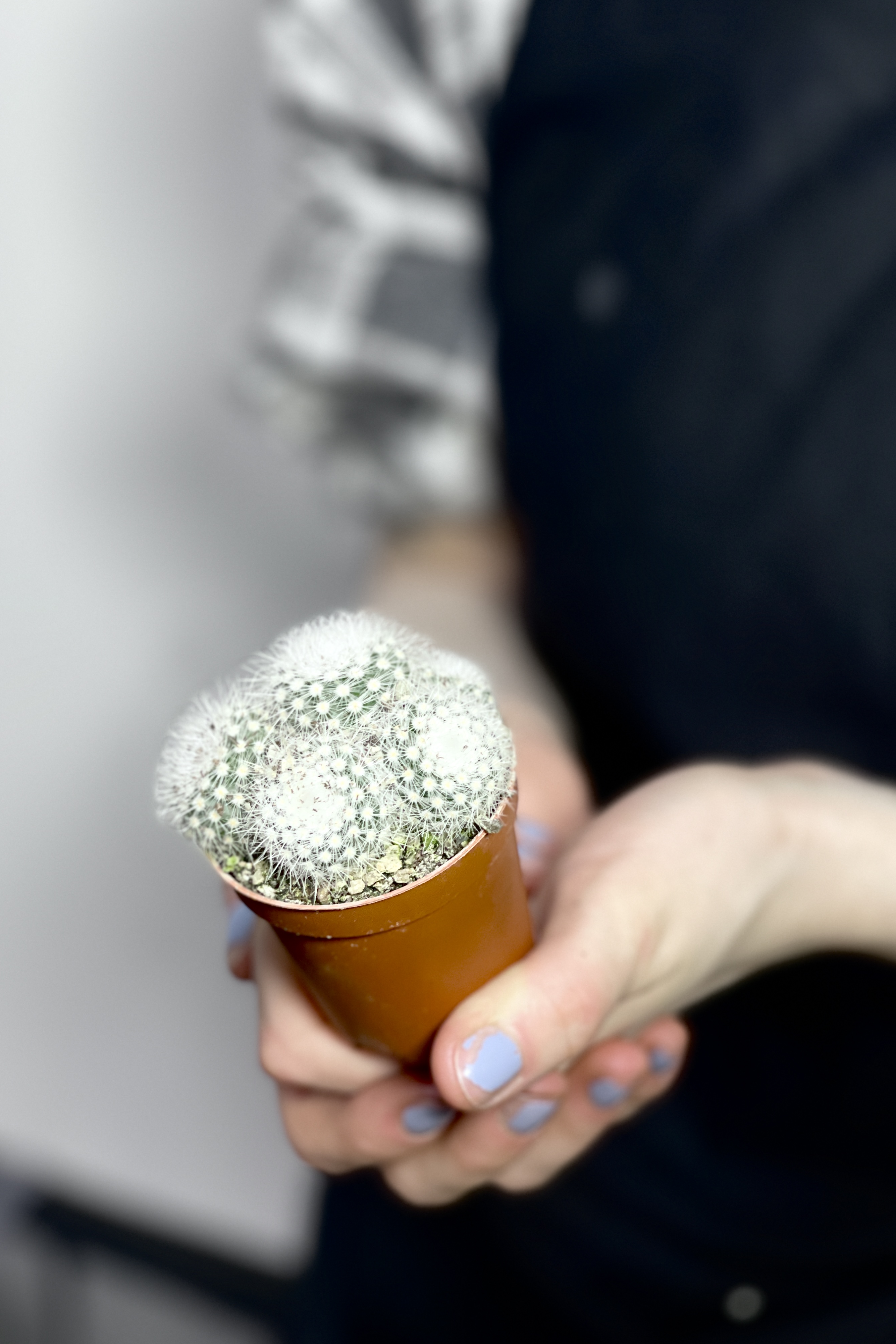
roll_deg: +1.4
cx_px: 399
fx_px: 2501
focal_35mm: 67
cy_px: 671
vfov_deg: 30.1
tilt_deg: -23.6
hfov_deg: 20.3
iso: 125
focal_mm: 7.5
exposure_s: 1/100
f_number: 2.2
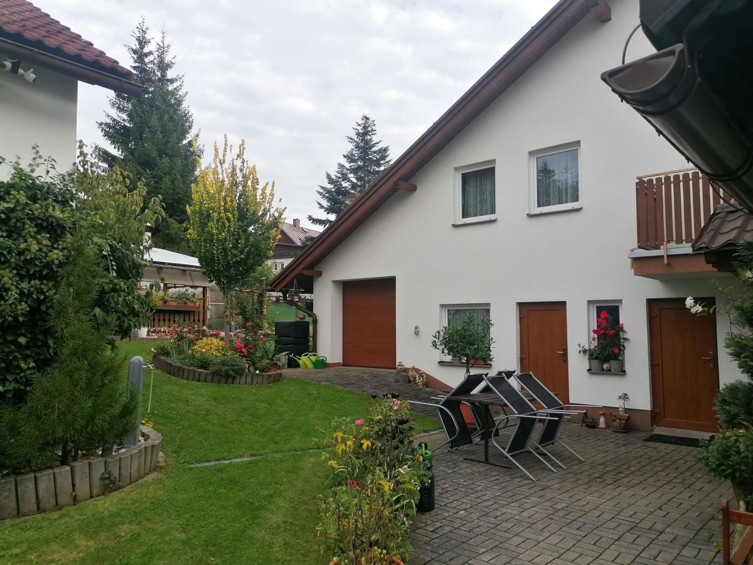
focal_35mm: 27
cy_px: 282
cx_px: 376
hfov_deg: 65.3
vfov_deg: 51.4
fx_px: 587
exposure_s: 1/415
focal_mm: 4.75
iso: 50
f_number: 1.8
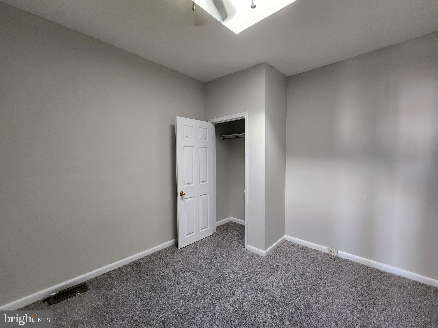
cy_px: 164
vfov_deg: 89.9
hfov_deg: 106.2
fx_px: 164
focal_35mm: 13
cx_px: 219
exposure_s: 1/60
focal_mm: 2.2
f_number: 2.2
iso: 400
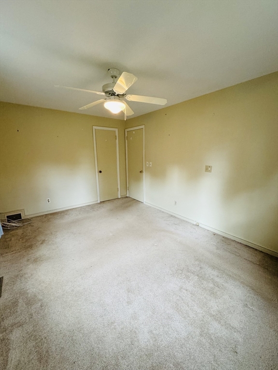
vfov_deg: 102.1
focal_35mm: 14
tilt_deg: -11.0
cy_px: 185
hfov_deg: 85.7
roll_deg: +3.0
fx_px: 150
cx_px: 139
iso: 250
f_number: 2.2
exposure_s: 1/120
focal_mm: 2.22
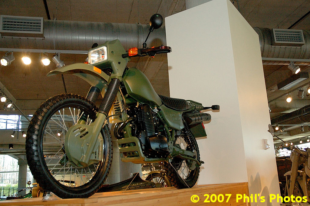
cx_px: 155
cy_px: 103
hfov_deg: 51.3
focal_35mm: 38
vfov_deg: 35.4
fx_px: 323
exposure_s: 1/125
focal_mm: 25
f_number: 3.8
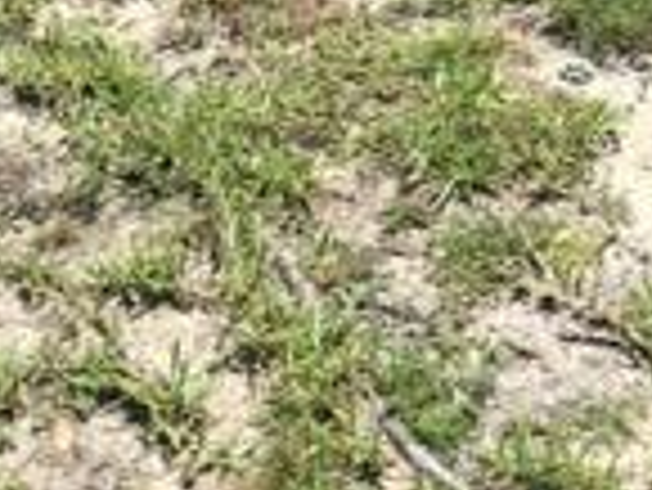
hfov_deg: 15.4
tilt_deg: -4.0
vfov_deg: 9.6
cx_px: 387
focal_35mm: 128
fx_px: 2413
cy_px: -872
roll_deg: -0.4
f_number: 2.2
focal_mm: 4.15
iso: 25
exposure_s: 1/1115
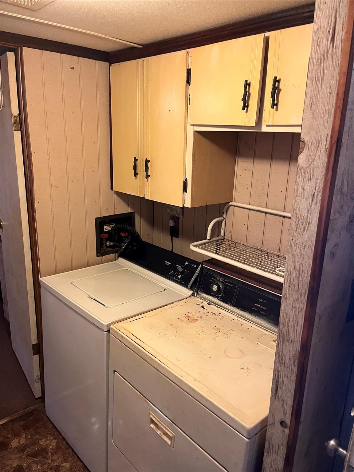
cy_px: 236
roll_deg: -1.6
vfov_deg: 67.3
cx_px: 177
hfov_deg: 53.1
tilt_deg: -14.5
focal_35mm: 26
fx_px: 355
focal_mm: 5.1
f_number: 1.6
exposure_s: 1/60
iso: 320
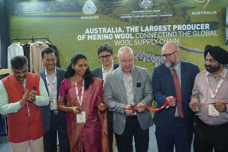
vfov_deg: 31.9
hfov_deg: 46.4
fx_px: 266
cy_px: 76
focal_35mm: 42
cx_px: 114
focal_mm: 28
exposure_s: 1/160
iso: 800
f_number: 4
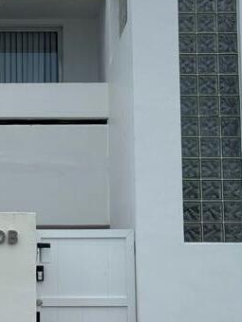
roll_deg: -0.4
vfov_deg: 16.7
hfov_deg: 12.5
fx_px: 1100
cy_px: 142
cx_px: 21
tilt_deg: +8.1
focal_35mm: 118
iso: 80
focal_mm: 6.76
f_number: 1.78
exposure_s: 1/3704
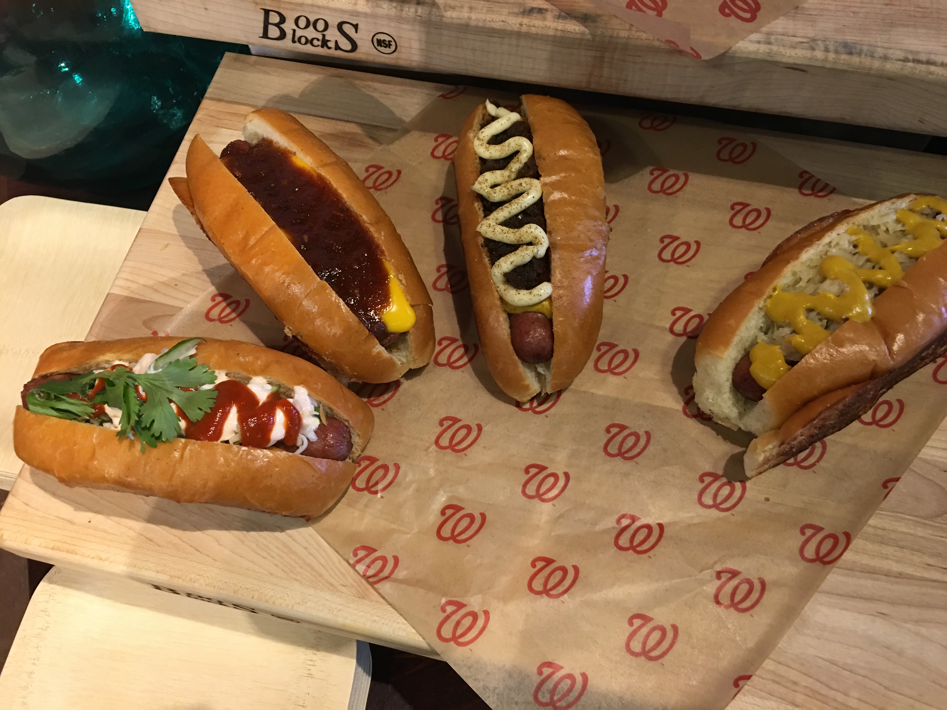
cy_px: 355
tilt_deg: -62.0
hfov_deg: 61.7
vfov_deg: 48.2
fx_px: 793
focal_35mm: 29
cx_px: 474
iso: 64
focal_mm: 4.15
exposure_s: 1/15
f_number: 2.2
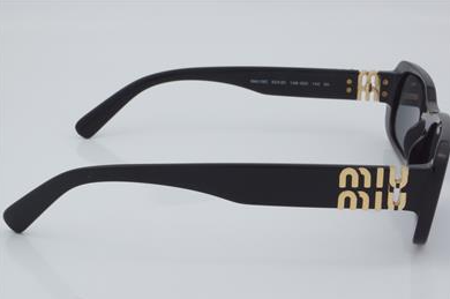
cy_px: 151
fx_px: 961
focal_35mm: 77
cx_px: 226
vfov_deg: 17.7
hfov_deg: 26.3
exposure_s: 1/4
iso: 100
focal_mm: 50
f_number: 32
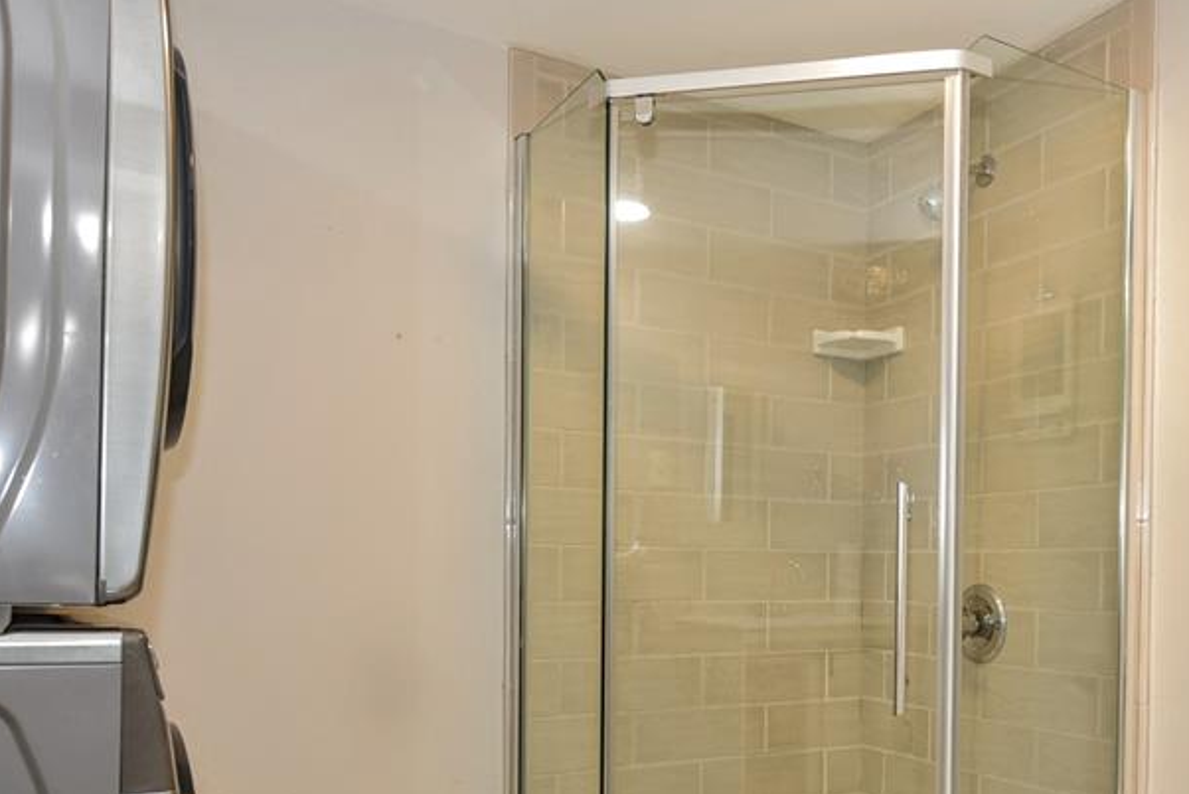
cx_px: 802
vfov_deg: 37.9
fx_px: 1123
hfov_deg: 54.5
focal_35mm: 34
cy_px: 596
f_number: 3.5
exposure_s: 1/60
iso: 800
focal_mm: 20
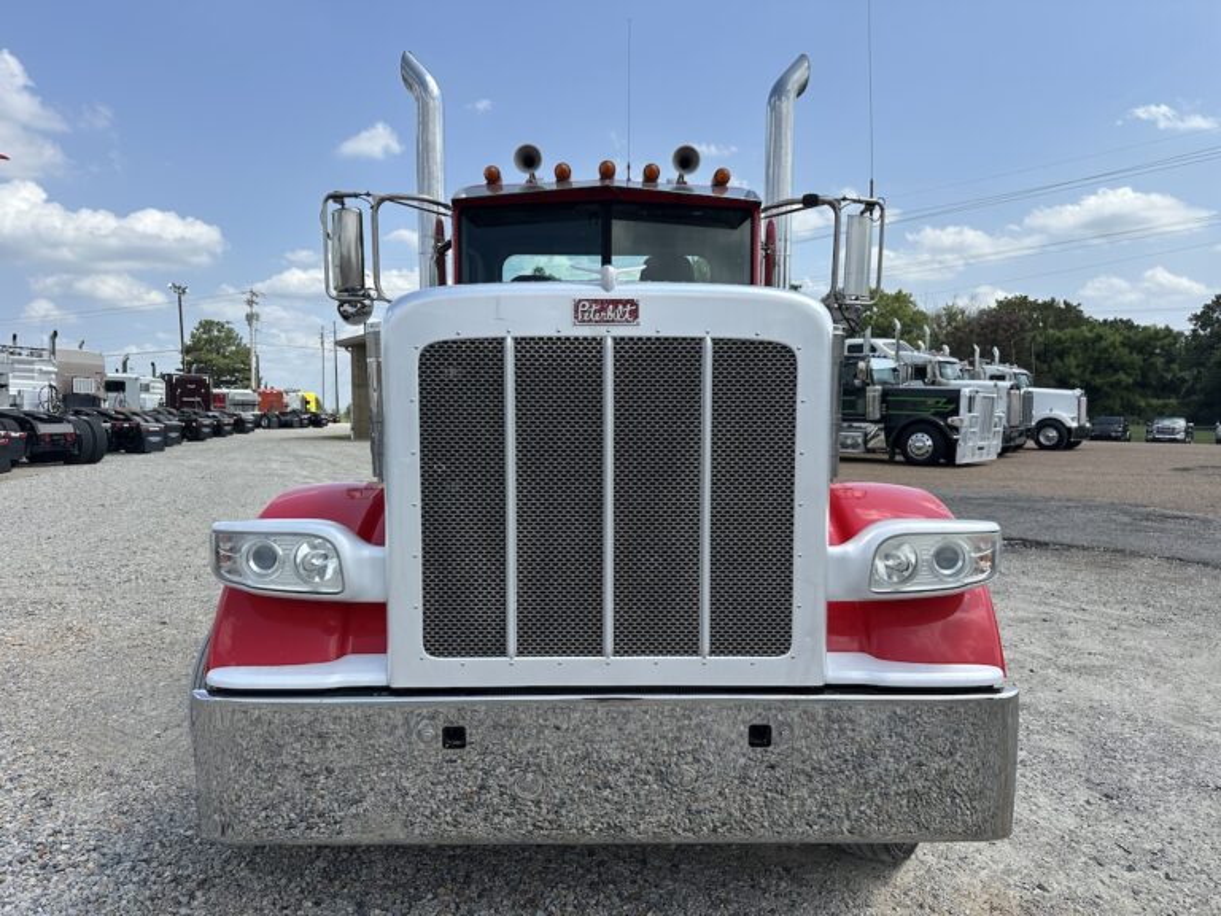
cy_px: 458
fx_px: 847
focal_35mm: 24
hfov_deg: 71.6
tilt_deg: -2.1
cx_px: 610
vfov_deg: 56.8
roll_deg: +0.8
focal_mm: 6.86
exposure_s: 1/4762
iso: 80
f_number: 1.78
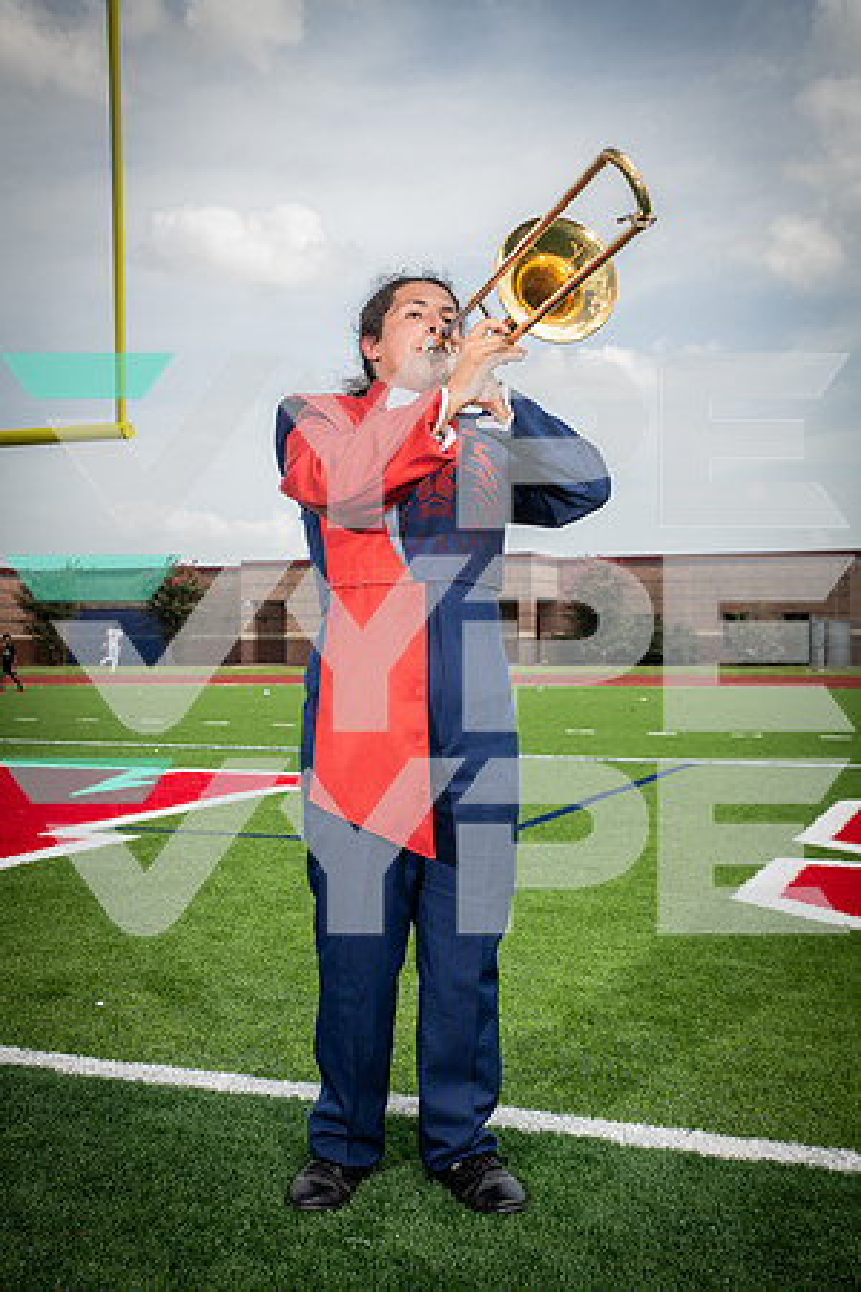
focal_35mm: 42
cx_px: 430
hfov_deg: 31.9
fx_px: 1507
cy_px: 646
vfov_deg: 46.4
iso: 125
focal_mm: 42
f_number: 7.1
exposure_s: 1/400
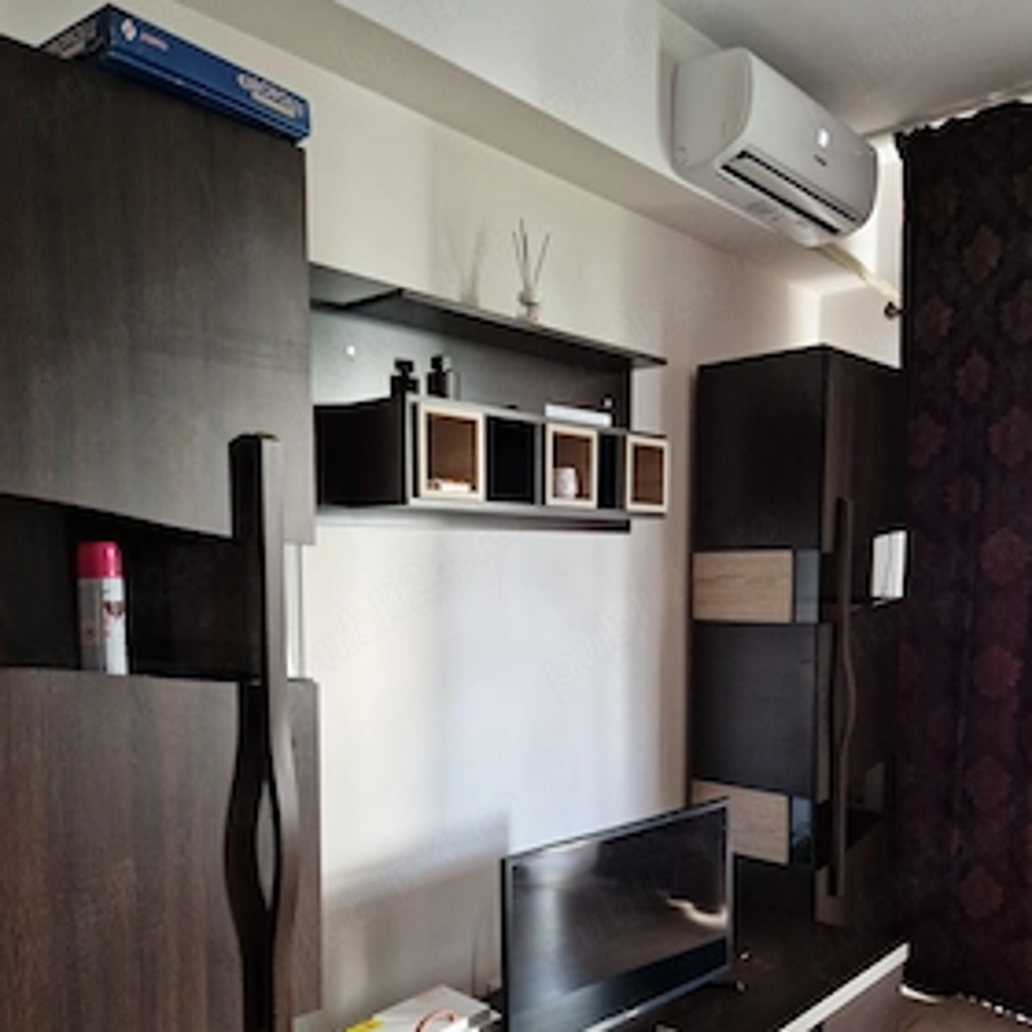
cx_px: 531
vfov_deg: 54.8
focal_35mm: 29
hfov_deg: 55.6
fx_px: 978
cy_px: 660
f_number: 1.8
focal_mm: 5.4
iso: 640
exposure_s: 1/50
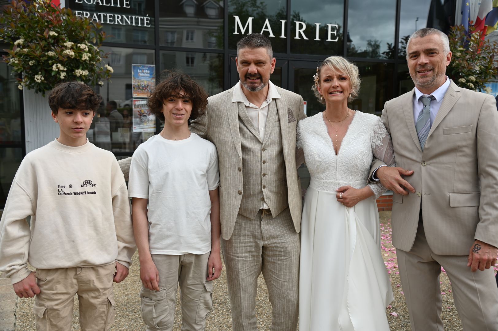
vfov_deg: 35.0
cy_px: 166
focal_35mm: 38
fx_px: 525
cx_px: 249
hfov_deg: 50.7
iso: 200
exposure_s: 1/250
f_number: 5
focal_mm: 38
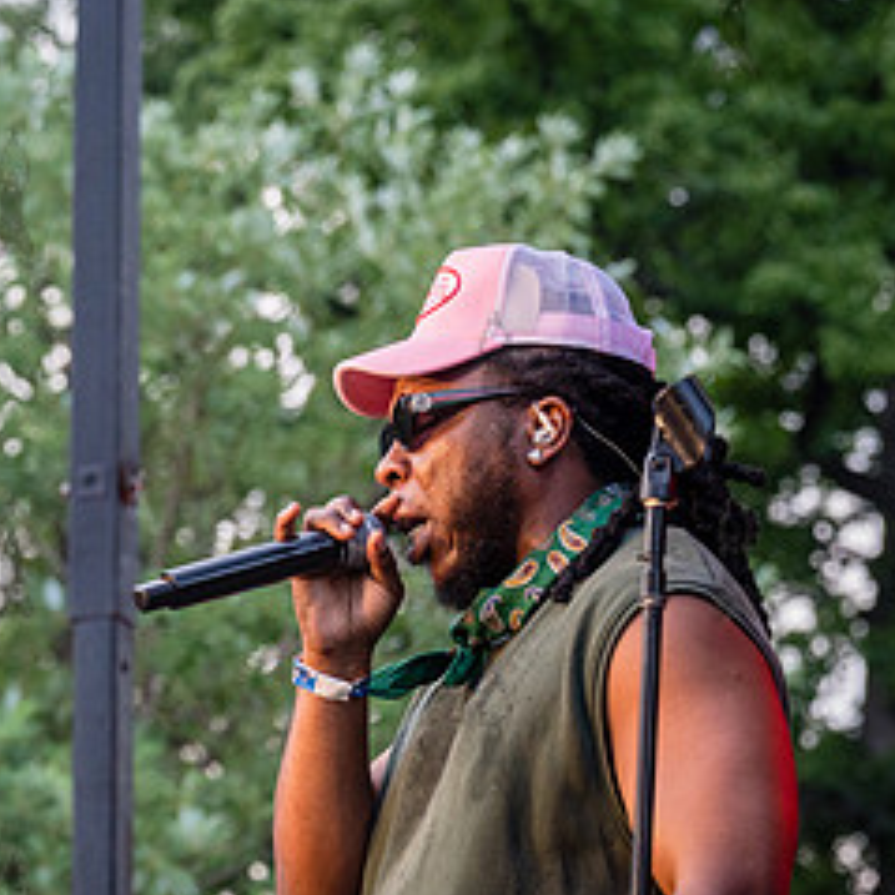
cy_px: 554
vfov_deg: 10.0
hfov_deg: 9.9
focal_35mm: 175
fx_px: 5119
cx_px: 7
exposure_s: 1/640
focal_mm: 85
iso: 1600
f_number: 4.5
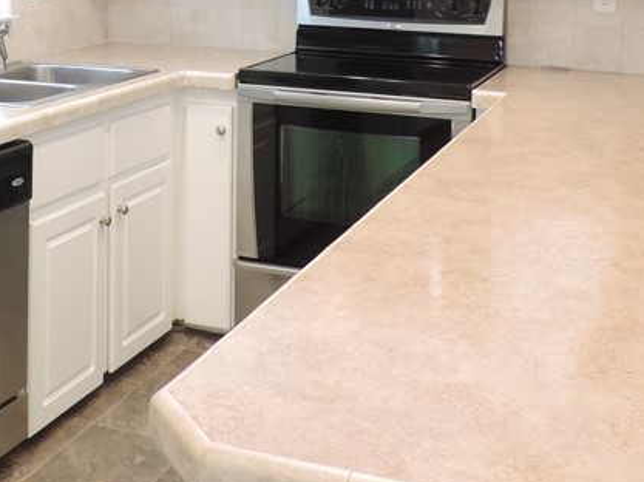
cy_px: -90
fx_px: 1097
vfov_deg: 22.9
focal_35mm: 59
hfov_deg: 32.3
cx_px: 195
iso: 400
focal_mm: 4.3
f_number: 3
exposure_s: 1/30
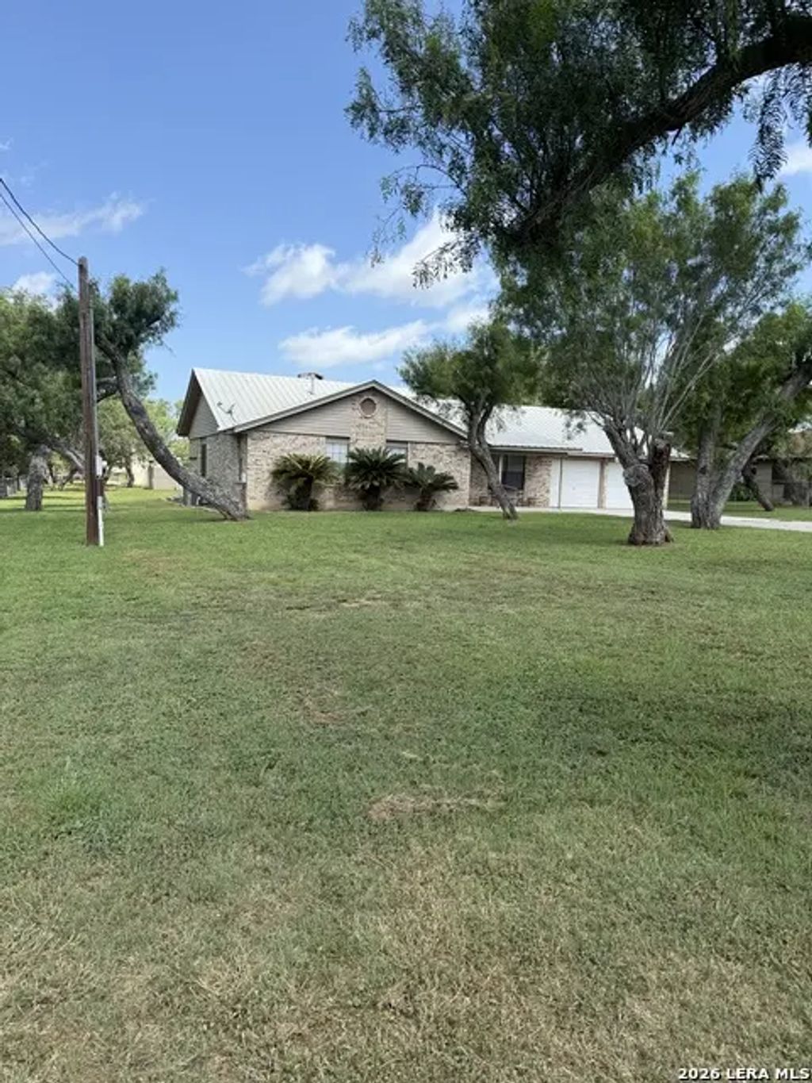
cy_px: 542
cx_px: 406
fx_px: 751
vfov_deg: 71.6
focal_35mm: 24
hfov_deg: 56.8
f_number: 1.78
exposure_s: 1/2445
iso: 80
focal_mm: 6.76
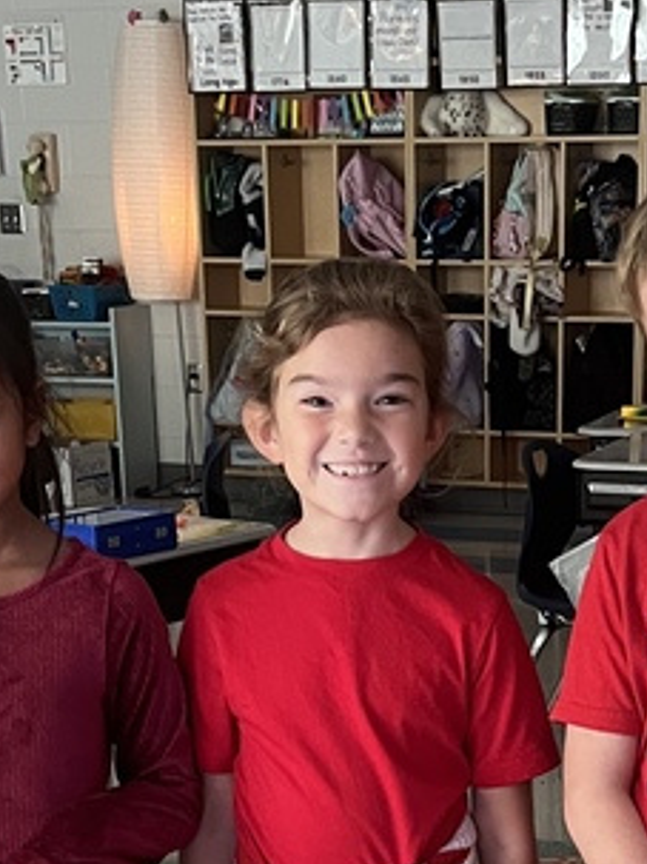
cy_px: 1152
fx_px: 2195
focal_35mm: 88
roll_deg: +2.2
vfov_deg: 20.2
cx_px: 436
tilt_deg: -24.9
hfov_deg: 16.7
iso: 320
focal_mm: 5.1
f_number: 1.6
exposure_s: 1/60
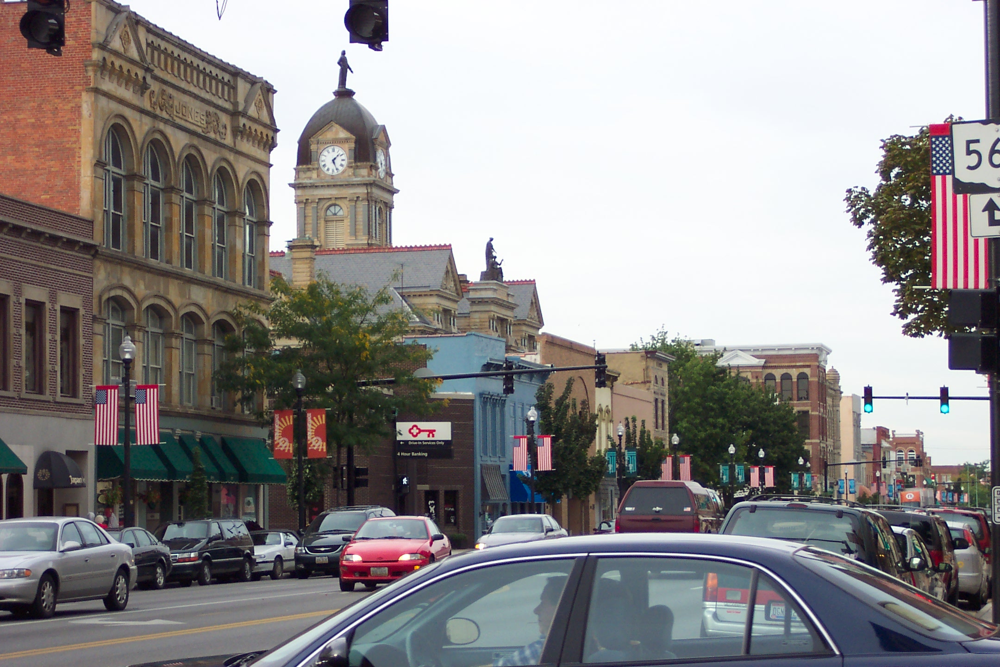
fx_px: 2472
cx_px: 500
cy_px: 334
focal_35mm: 89
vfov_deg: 15.4
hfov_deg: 22.9
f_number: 4
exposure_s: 1/250
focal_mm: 18.7
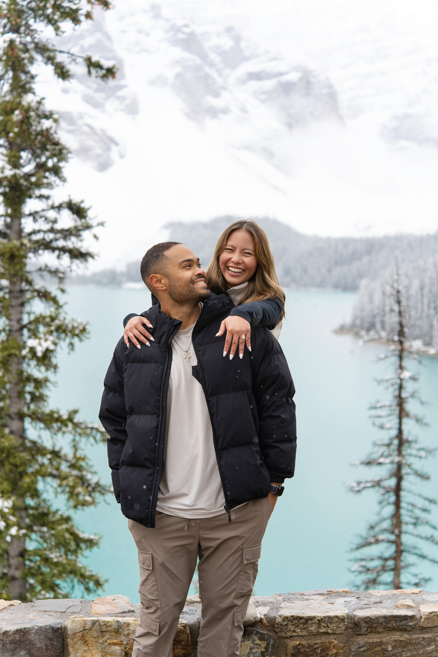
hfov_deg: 22.3
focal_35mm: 61
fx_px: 1113
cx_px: 219
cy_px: 328
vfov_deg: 32.9
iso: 100
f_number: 3.5
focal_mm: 61
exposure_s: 1/500
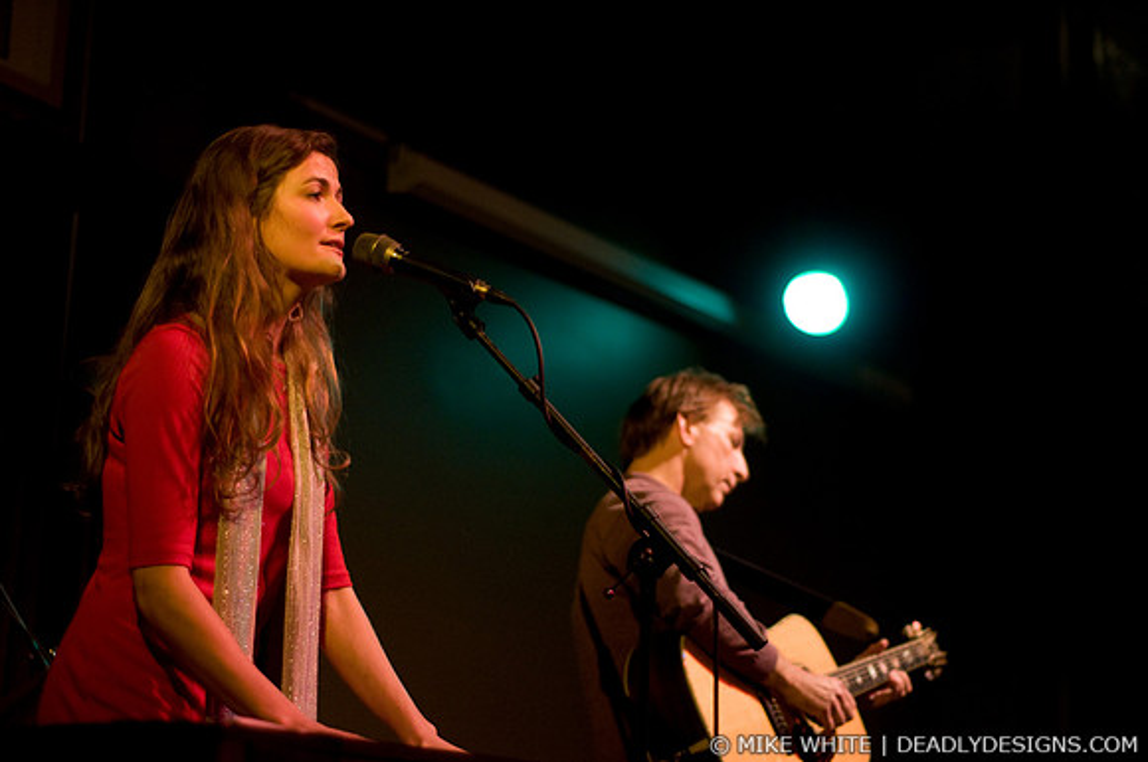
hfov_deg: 27.0
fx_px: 2388
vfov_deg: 18.1
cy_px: 381
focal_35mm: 75
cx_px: 574
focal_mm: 50
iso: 800
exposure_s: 1/60
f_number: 1.8
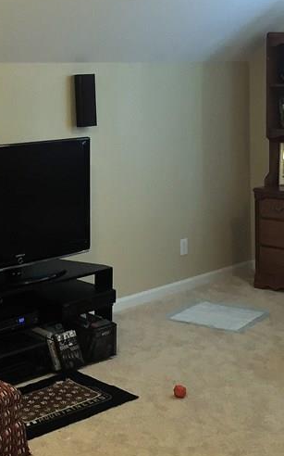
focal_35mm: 64
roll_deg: +1.2
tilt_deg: -5.1
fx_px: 793
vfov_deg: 31.7
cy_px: 150
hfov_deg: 19.9
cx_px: 32
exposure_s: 1/24
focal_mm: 4.15
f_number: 2.2
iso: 100
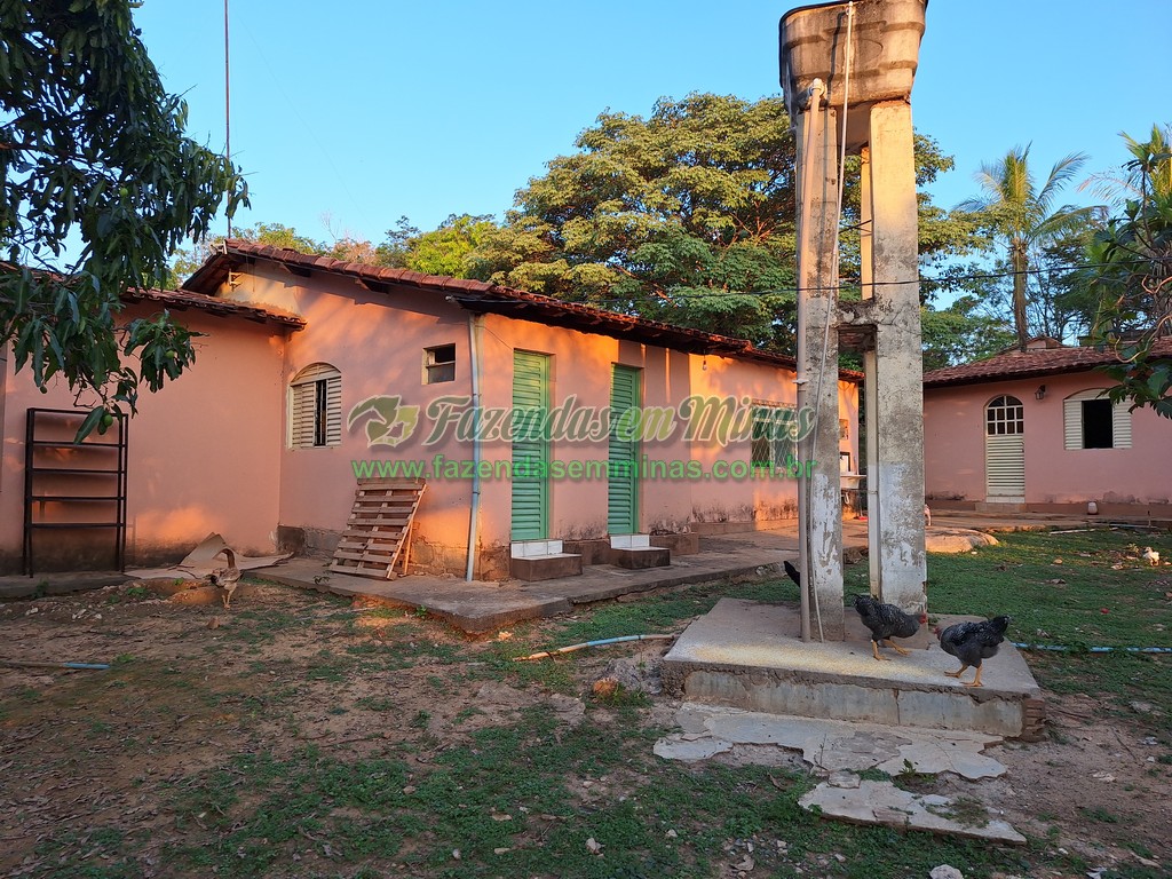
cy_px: 440
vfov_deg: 58.9
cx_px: 586
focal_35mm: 23
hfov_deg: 73.9
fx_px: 779
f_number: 1.8
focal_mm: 5.54
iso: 25
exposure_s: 1/373
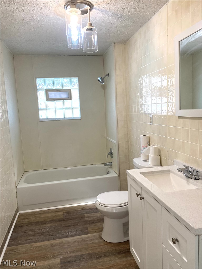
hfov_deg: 53.1
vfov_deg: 67.3
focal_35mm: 26
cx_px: 101
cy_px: 134
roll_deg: +2.6
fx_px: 202
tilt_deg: -6.1
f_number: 1.8
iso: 100
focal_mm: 4.25
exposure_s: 1/120
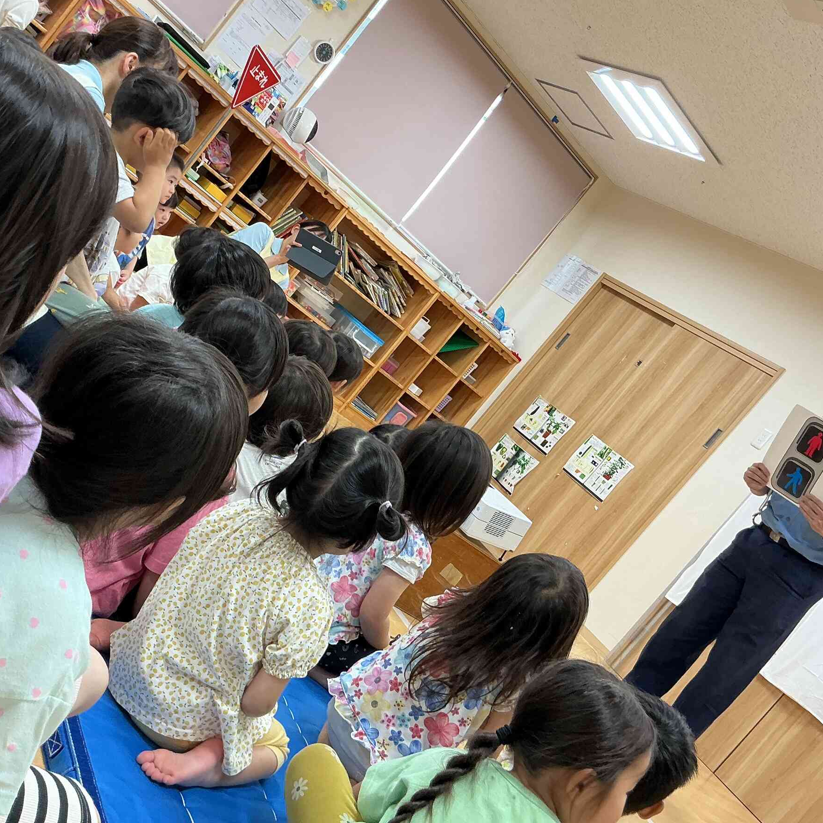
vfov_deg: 43.8
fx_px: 1022
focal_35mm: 38
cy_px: 394
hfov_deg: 43.8
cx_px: 362
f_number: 1.8
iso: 40
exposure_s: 1/60
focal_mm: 3
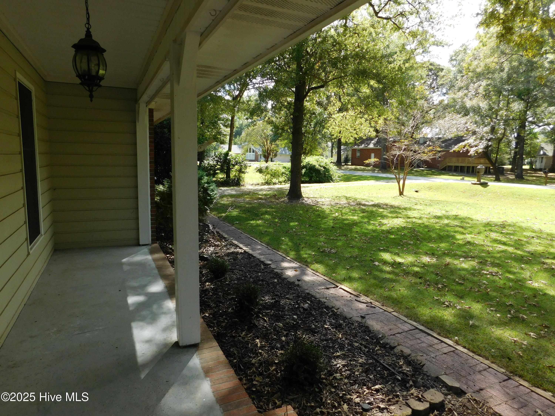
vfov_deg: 58.9
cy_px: 208
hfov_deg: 73.9
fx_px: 369
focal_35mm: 23
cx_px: 278
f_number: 3
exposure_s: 1/320
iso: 125
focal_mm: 4
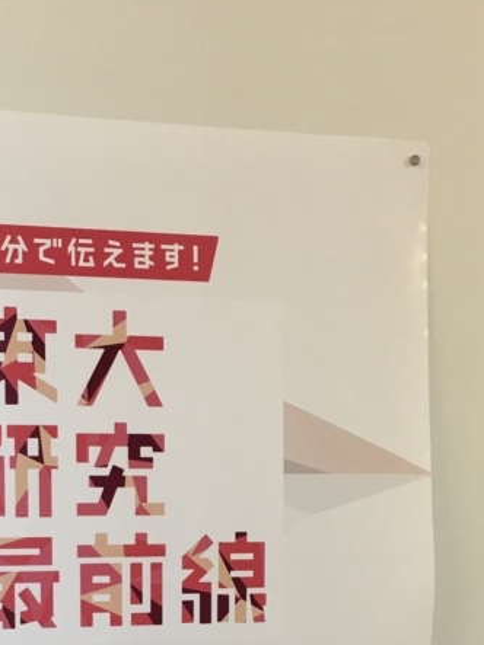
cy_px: 646
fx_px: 1250
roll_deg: +0.7
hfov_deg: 21.4
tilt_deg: -2.9
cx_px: 45
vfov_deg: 27.3
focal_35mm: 67
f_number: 2.2
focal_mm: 4.15
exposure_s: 1/15
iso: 25
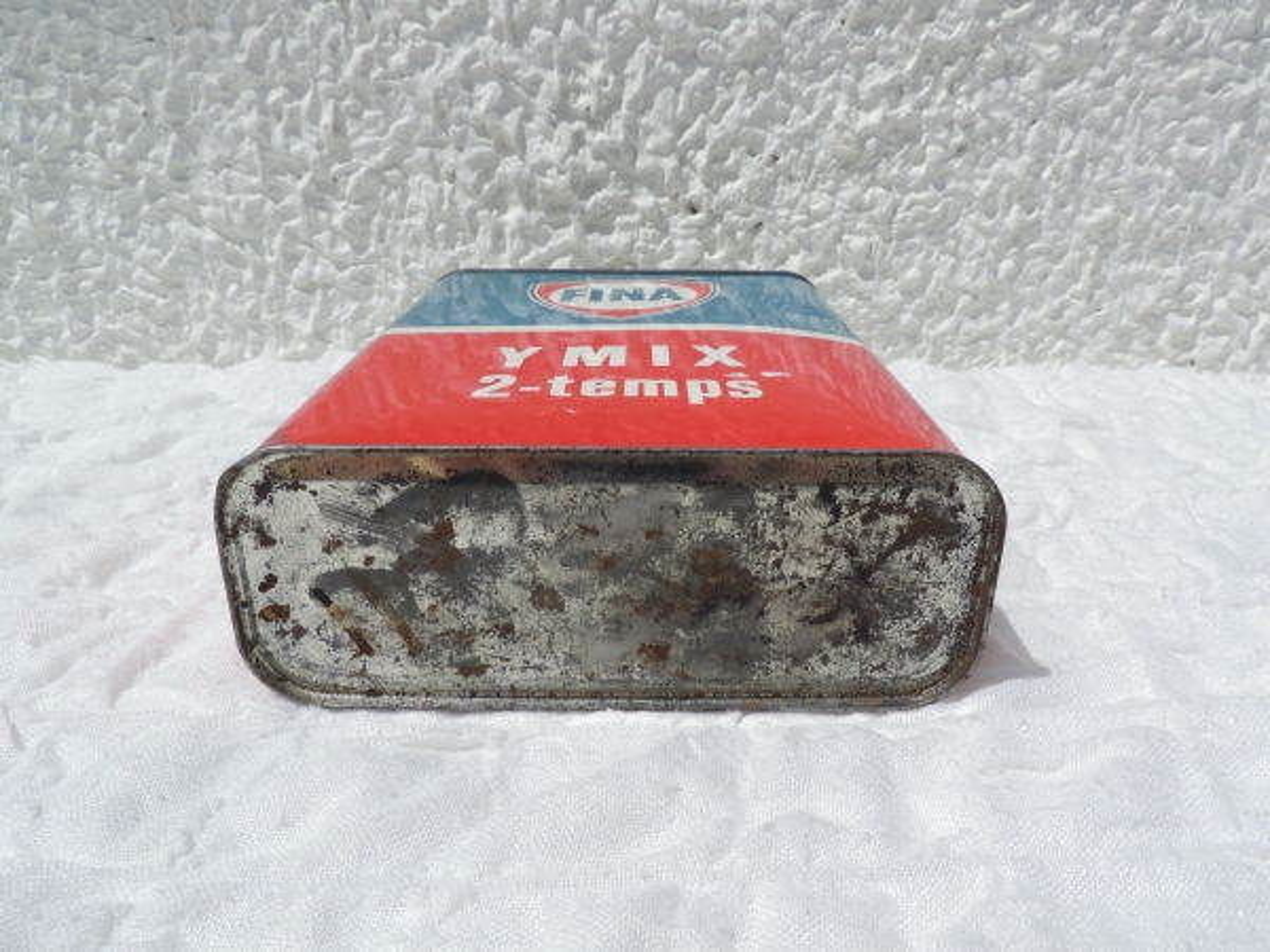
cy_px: 476
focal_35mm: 24
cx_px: 635
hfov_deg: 71.6
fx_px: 881
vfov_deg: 56.8
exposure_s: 1/1250
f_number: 4.2
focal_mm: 4.3
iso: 80
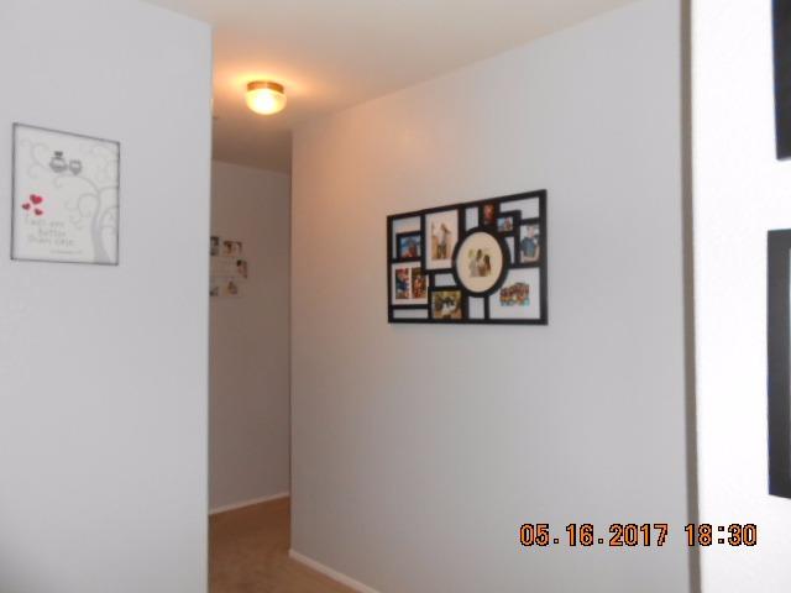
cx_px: 396
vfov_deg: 53.1
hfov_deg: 67.3
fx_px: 594
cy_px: 296
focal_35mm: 26
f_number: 3.5
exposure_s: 1/25
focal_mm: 4.6
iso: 200
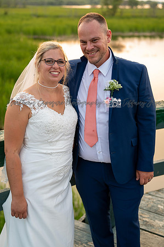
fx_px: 342
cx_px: 82
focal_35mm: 50
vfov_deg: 39.6
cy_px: 124
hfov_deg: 26.9
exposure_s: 1/200
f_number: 2.8
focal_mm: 50
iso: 400
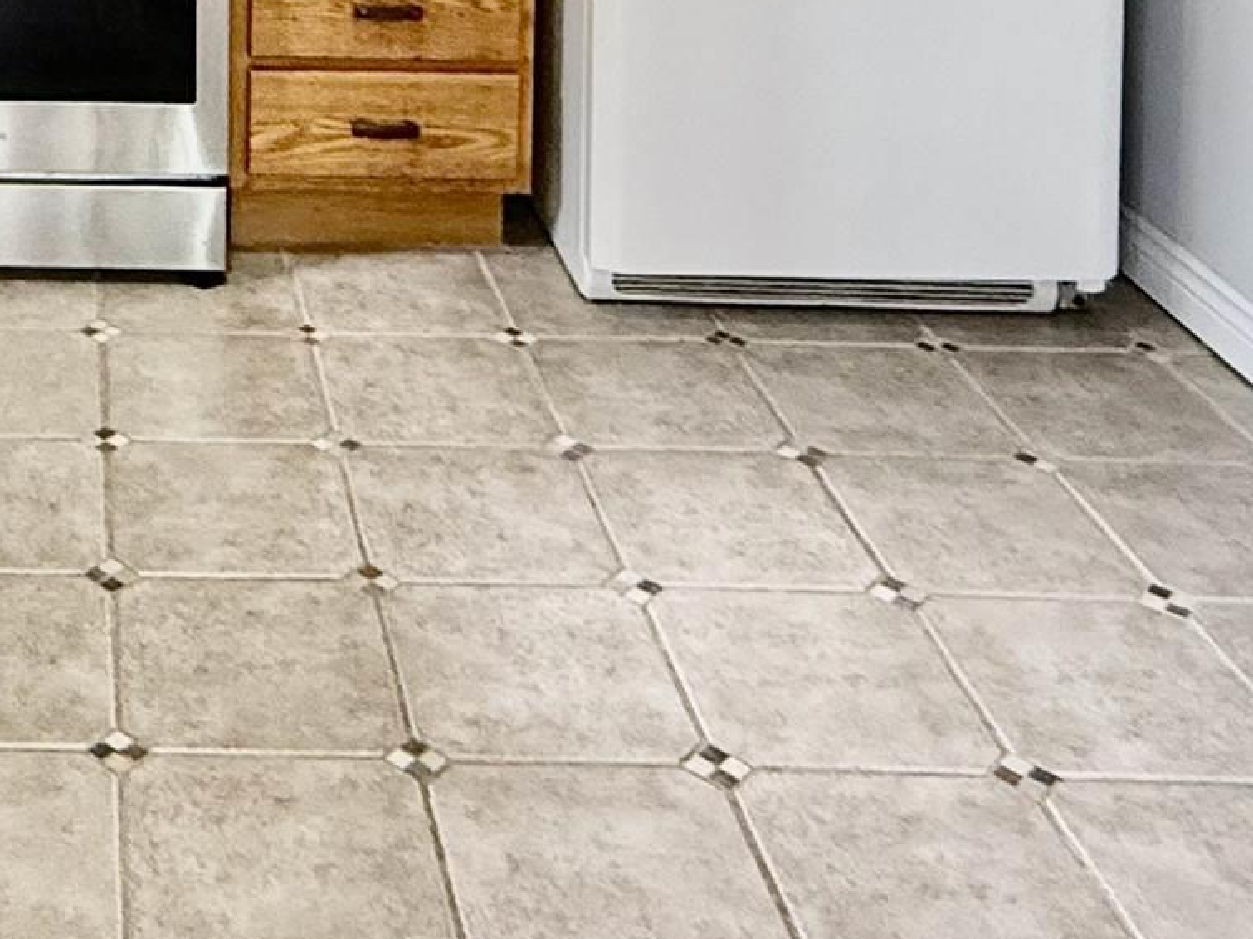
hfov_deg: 31.4
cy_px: -549
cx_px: 12
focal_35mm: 57
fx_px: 2063
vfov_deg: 20.9
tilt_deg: -2.0
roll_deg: -0.4
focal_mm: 2.22
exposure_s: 1/70
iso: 320
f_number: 2.2
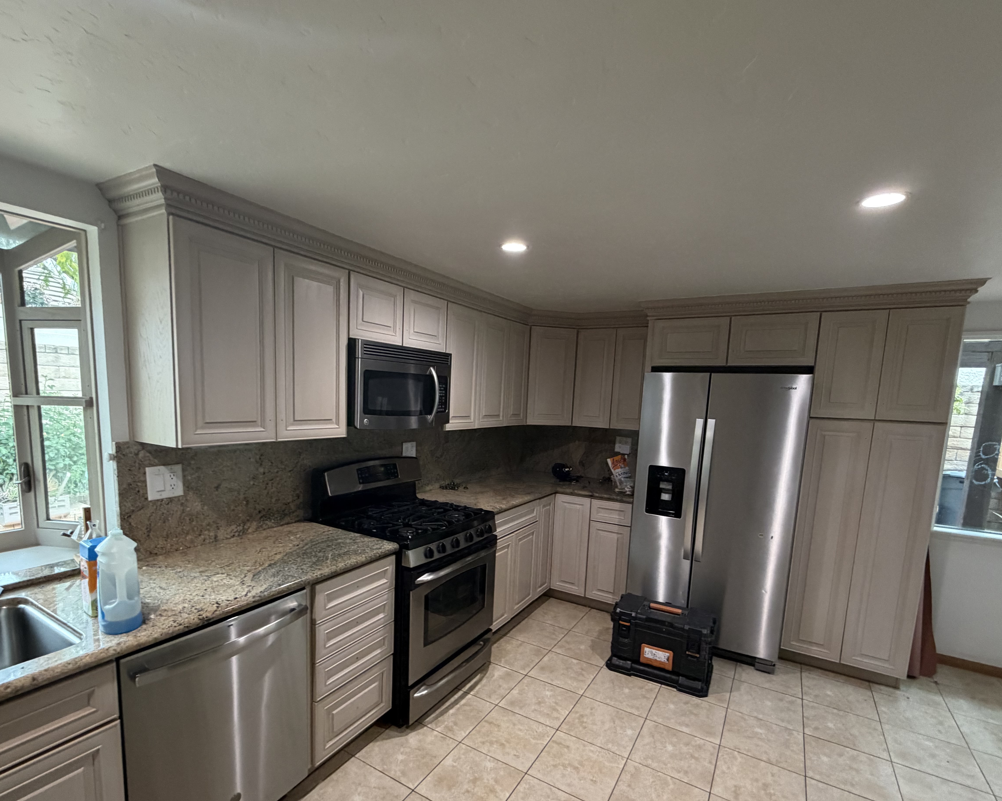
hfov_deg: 89.6
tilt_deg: -3.9
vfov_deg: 76.5
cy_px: 460
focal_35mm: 17
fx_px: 504
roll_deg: -3.1
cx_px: 486
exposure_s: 1/60
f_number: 2.2
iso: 320
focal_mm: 2.22
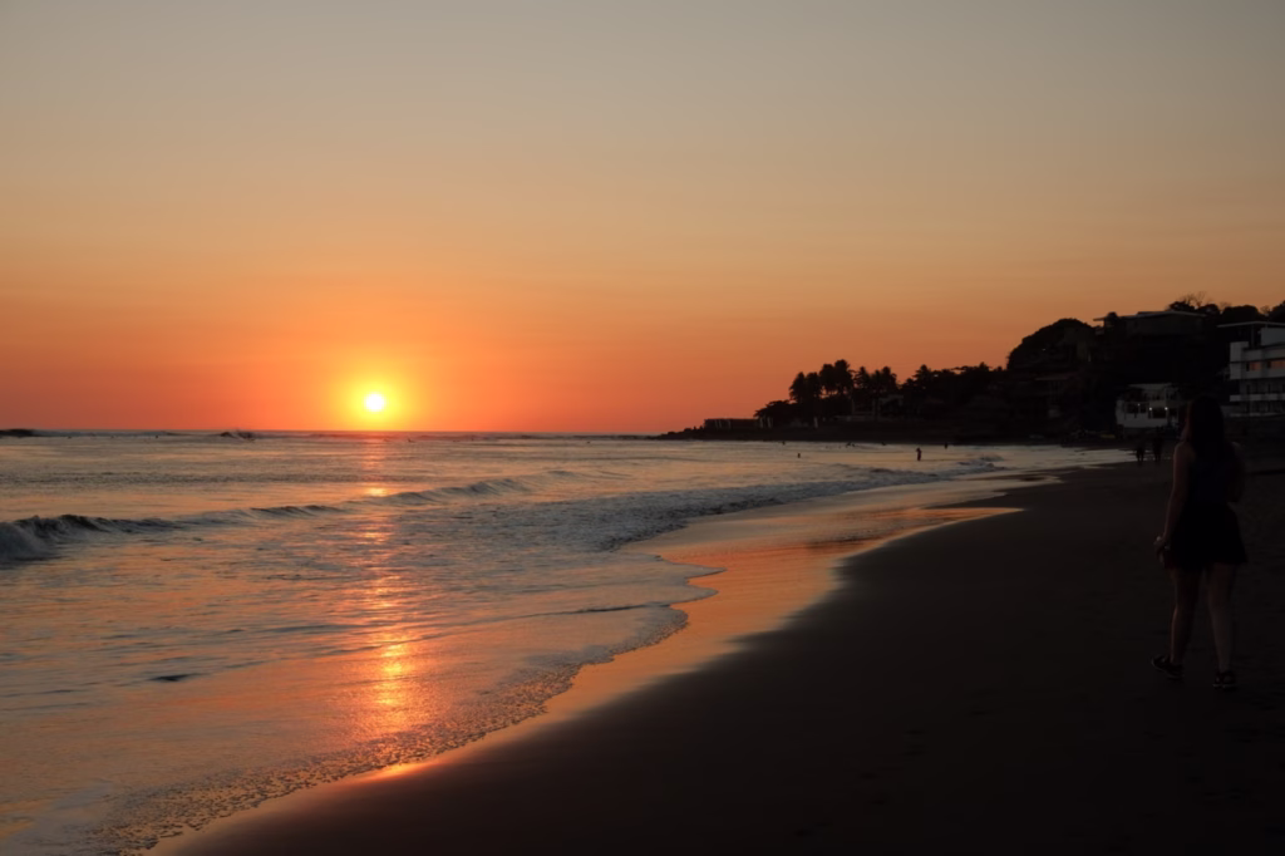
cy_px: 428
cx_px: 642
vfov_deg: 27.5
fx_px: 1748
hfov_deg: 40.4
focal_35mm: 49
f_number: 7.1
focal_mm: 32.9
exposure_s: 1/300
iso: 200
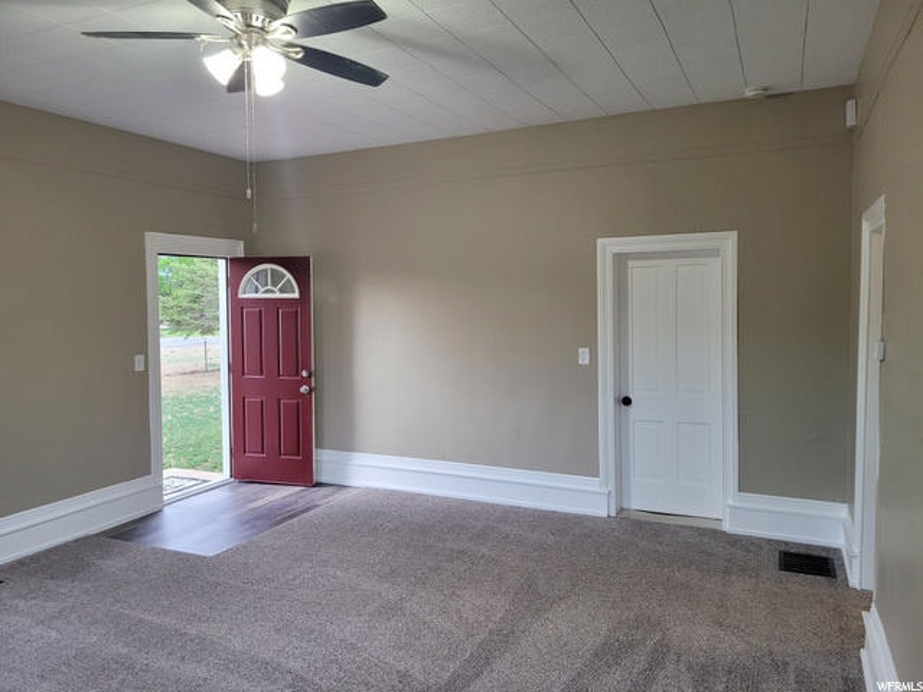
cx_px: 462
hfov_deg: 67.3
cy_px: 346
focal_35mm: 26
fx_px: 693
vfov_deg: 53.1
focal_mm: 5.4
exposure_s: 1/119
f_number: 1.8
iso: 320
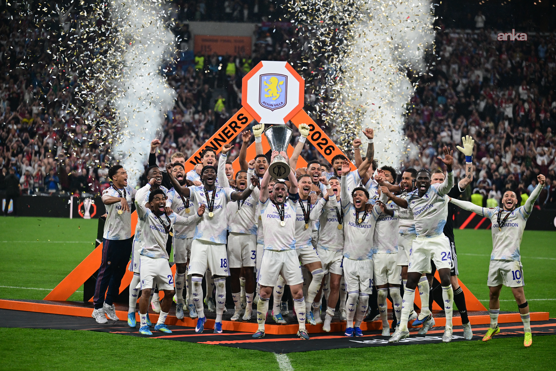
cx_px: 278
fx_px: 1776
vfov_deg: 11.9
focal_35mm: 115
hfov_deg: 17.8
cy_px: 186
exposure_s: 1/2500
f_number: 2.8
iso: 2500
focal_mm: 115
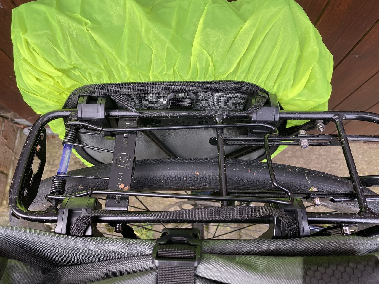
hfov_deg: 67.3
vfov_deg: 53.1
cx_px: 190
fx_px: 285
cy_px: 142
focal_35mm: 26
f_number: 1.8
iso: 40
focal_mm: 4.25
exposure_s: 1/122
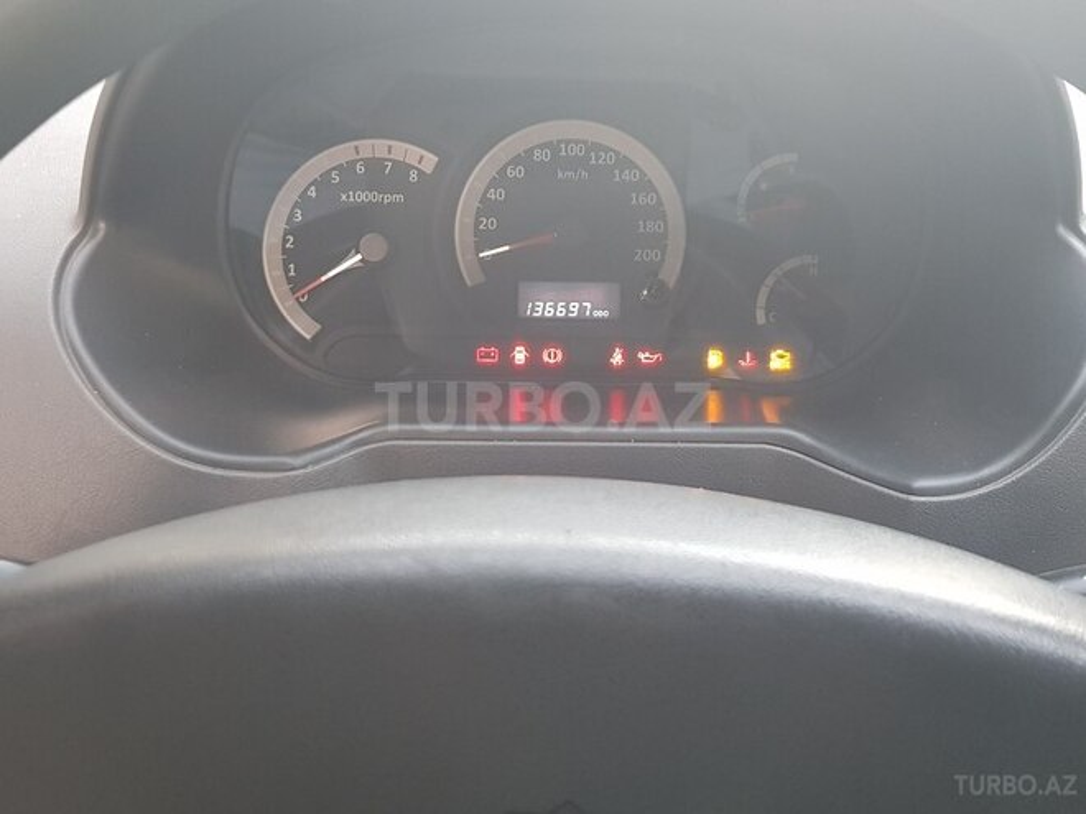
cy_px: 407
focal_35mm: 26
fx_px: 816
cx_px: 543
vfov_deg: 53.1
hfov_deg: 67.3
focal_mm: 4.2
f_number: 1.7
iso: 200
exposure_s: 1/21
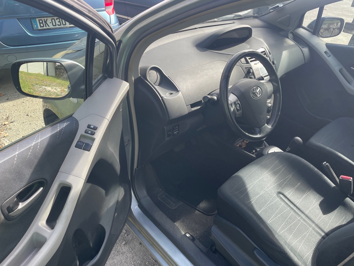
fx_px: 266
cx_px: 177
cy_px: 133
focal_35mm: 26
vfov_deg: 53.1
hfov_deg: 67.3
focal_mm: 4.2
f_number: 1.6
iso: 32
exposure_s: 1/447
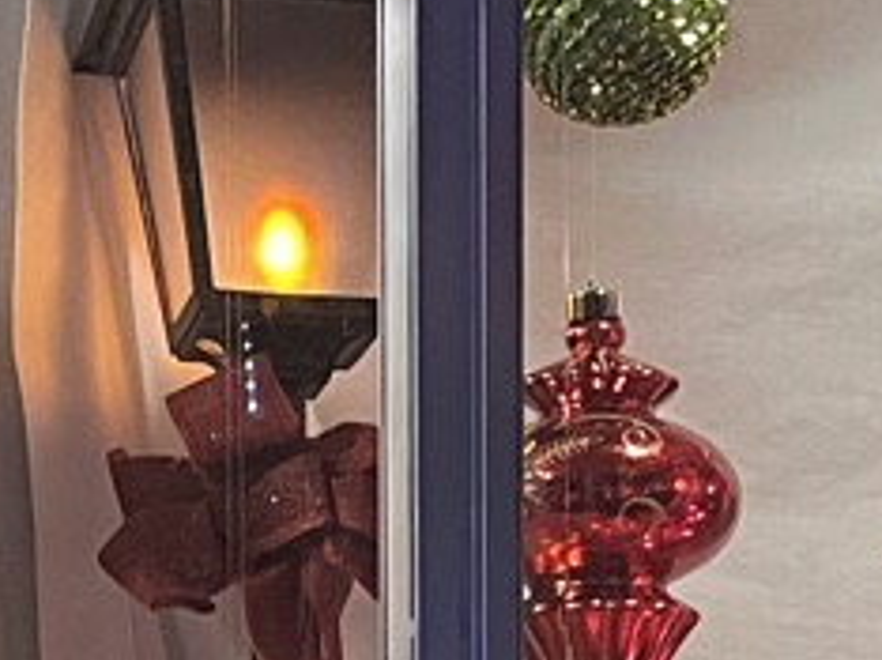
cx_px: 377
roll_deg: +0.4
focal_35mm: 167
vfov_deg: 8.5
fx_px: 4251
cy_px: 1246
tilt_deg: -1.5
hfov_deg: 11.8
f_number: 1.6
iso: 250
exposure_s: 1/60
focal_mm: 5.1
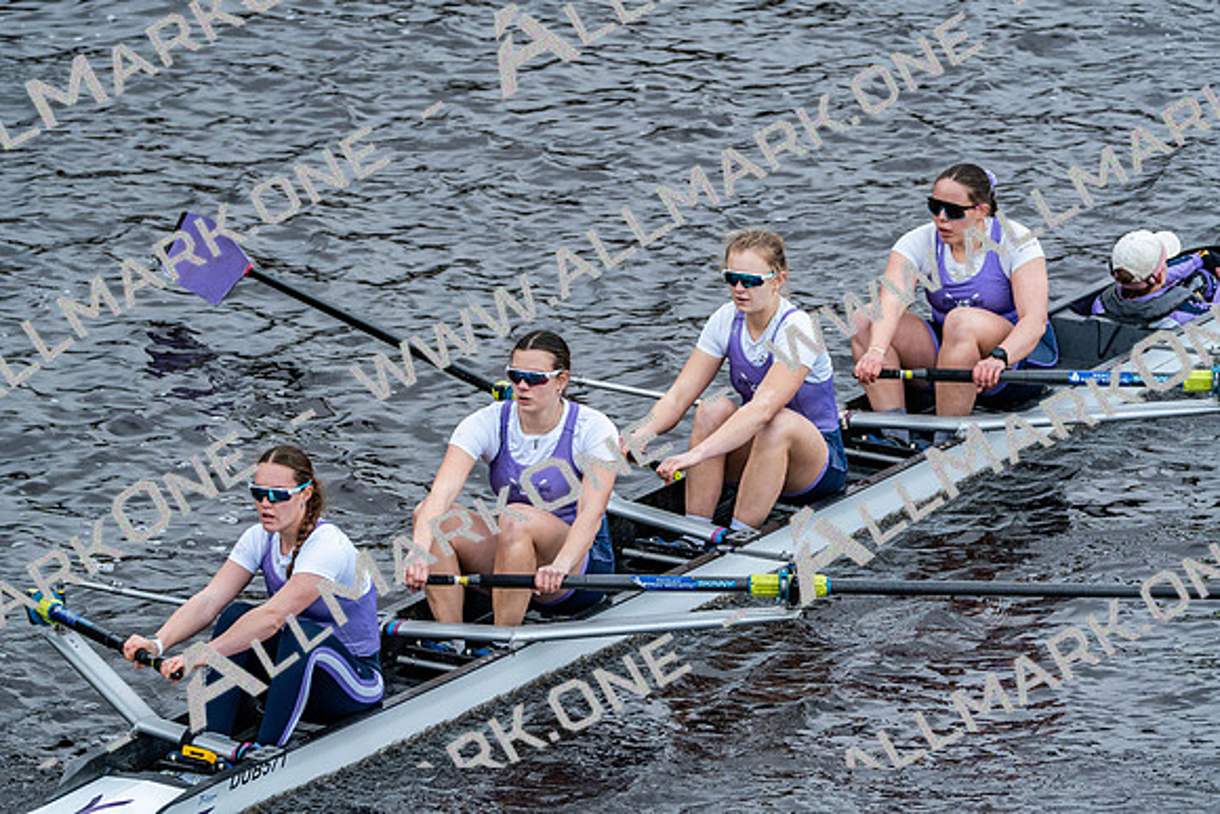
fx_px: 15321
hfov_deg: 4.6
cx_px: 610
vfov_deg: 3.0
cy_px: 407
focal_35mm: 452
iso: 2000
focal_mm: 452
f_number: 6.3
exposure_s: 1/1250
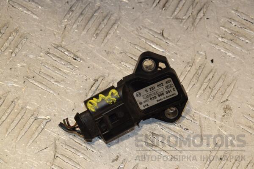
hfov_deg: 13.0
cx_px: 127
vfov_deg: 8.7
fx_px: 1111
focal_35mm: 158
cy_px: 84
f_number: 10
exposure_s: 1/200
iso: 800
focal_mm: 105
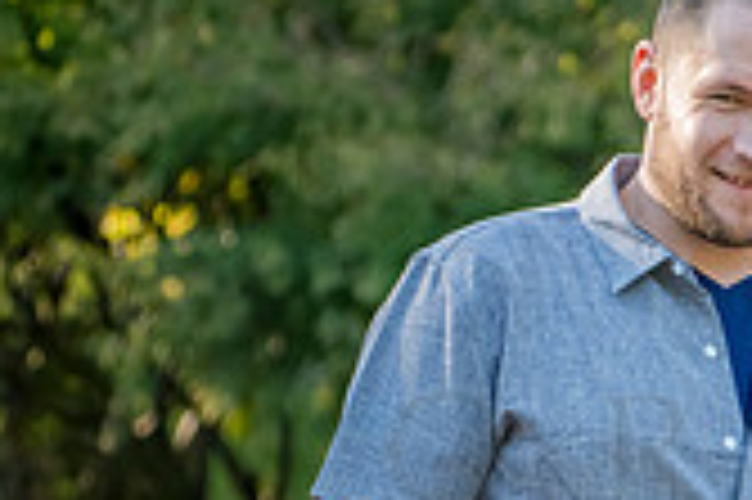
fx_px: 6323
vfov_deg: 4.5
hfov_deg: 6.7
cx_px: 1266
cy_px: 666
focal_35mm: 303
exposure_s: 1/400
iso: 400
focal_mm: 80
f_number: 4
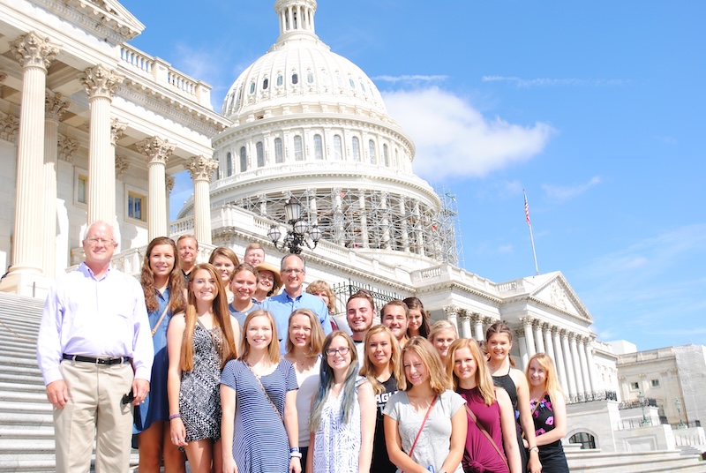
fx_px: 825
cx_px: 353
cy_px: 236
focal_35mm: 42
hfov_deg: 46.3
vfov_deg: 32.0
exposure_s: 1/320
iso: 100
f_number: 9
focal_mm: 28
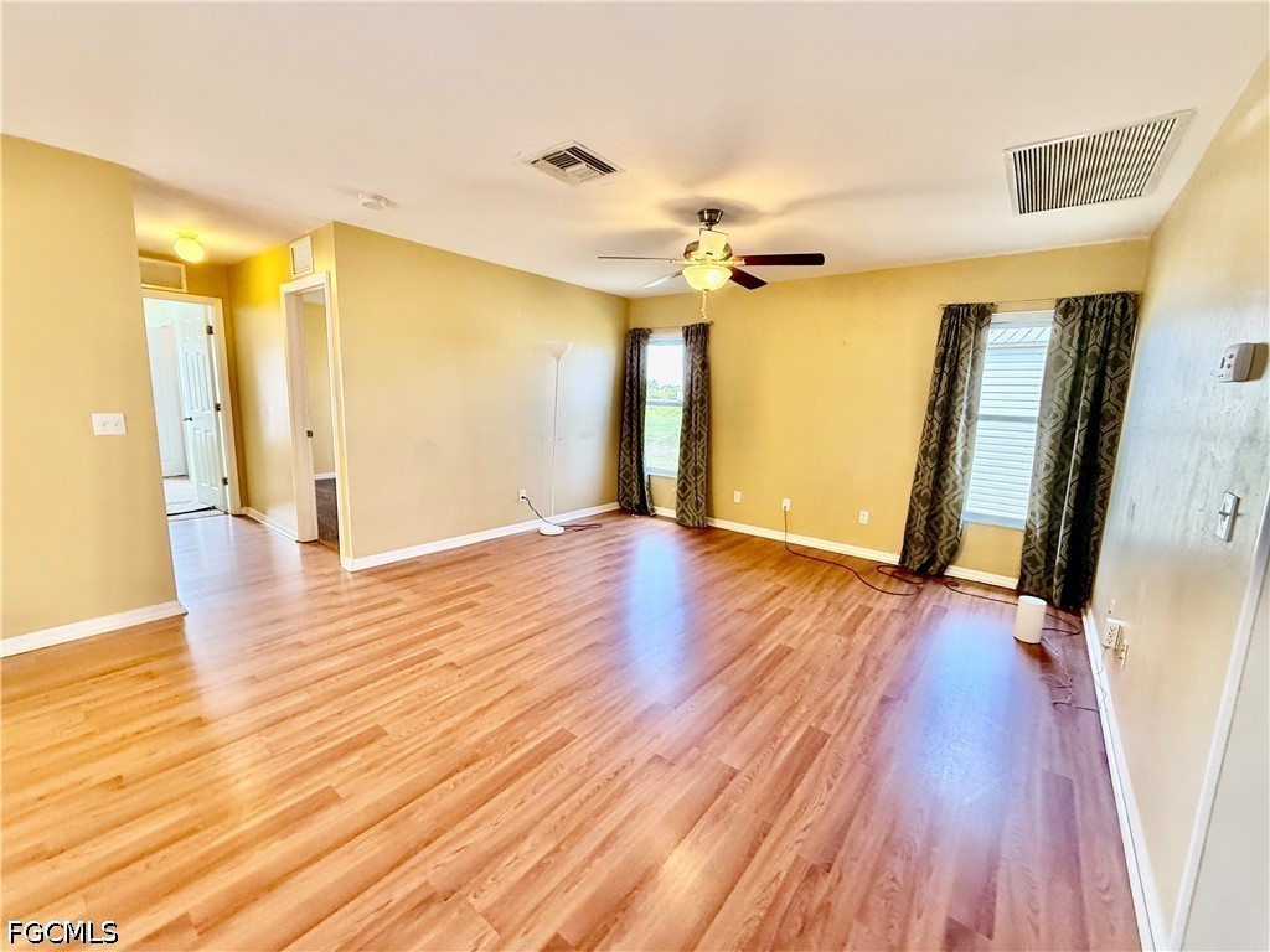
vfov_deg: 85.7
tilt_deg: -9.1
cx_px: 635
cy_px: 476
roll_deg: -2.4
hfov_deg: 102.1
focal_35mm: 14
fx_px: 514
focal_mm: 2.22
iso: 320
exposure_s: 1/120
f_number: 2.2
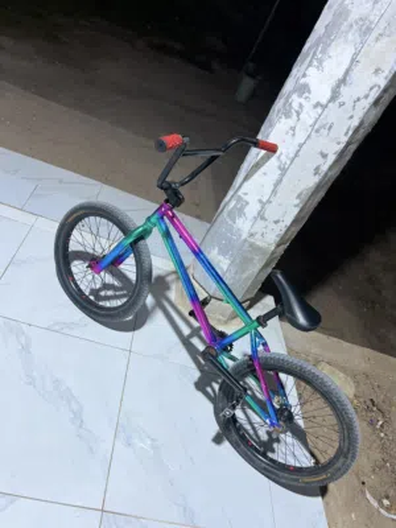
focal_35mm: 26
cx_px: 198
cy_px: 264
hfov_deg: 53.1
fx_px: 397
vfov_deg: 67.3
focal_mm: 5.7
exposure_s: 1/50
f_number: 1.5
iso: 200
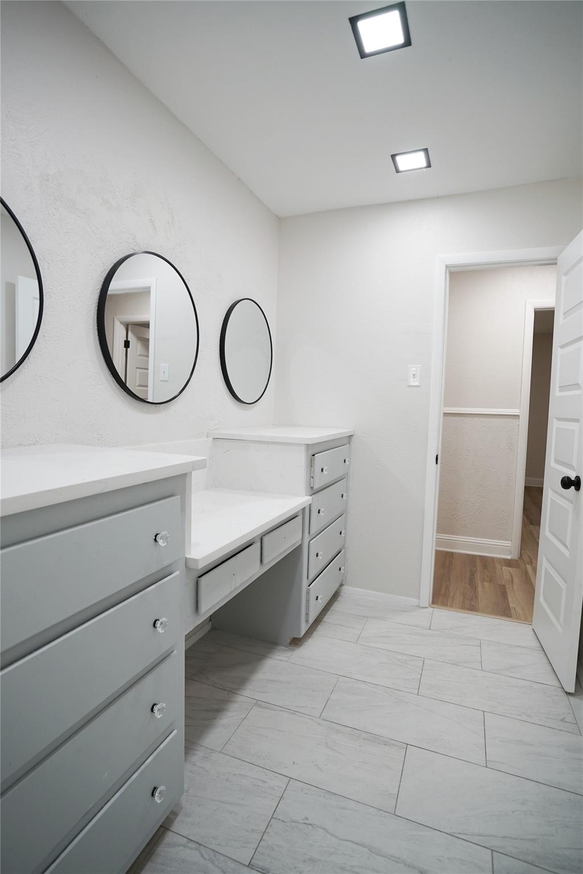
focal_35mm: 17
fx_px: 413
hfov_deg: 70.4
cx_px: 292
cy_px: 437
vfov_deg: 93.3
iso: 400
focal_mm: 17
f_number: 4.5
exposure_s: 1/80
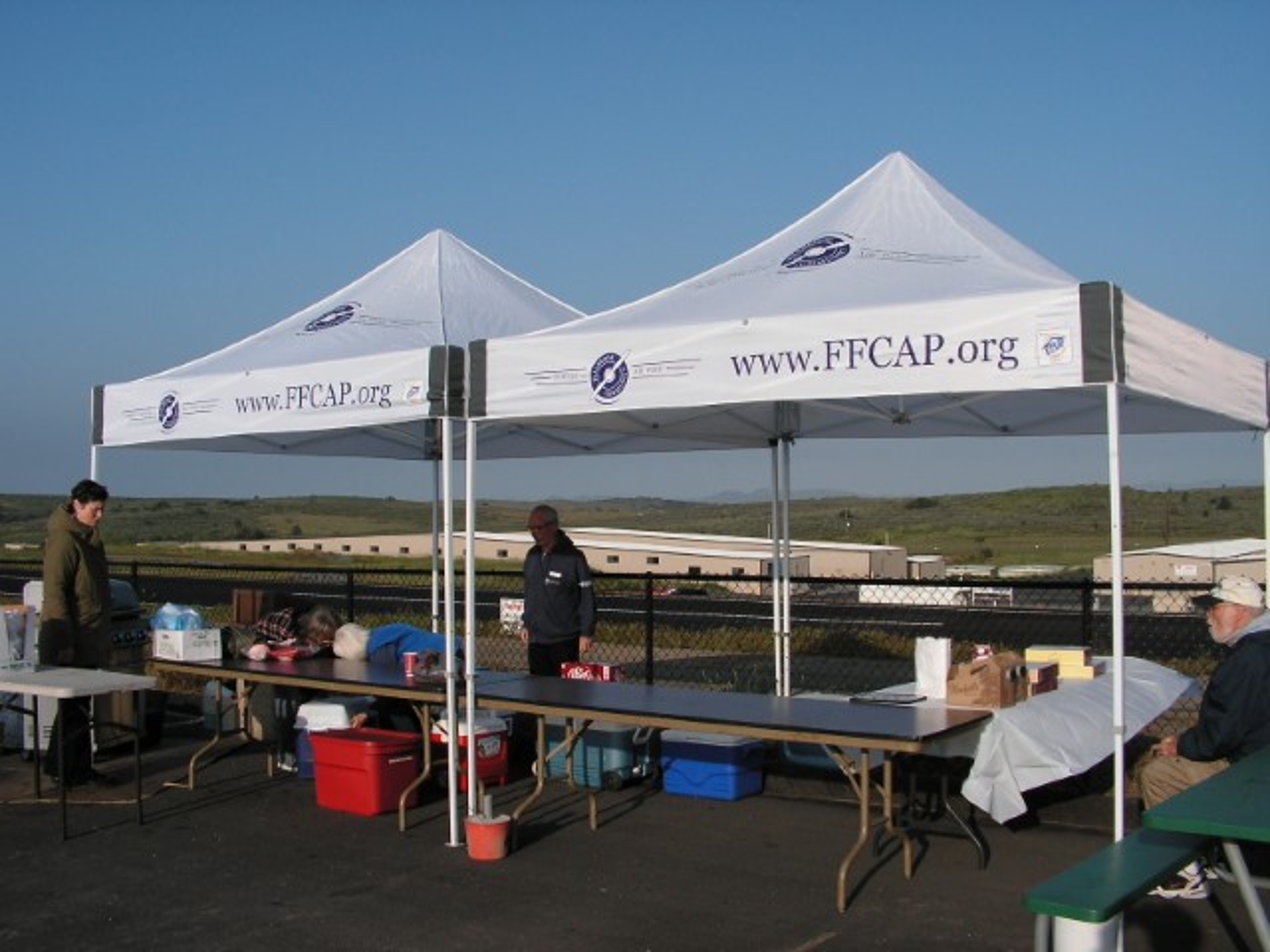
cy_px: 476
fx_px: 1321
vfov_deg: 39.7
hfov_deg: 51.4
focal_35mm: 36
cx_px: 635
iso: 50
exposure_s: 1/640
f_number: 4.8
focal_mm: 6
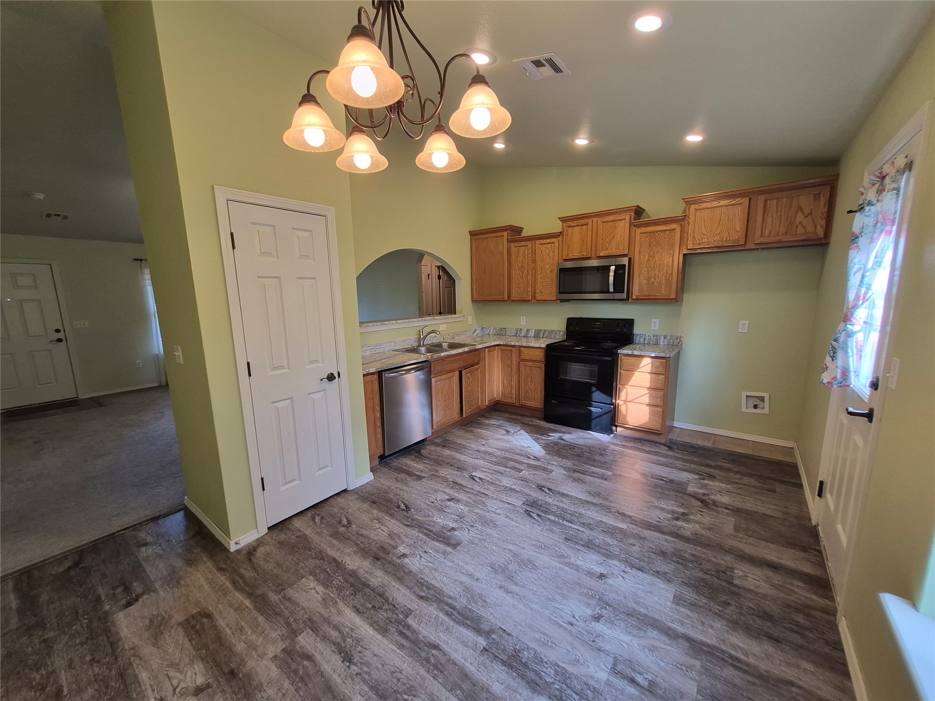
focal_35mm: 13
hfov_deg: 106.2
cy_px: 350
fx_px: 351
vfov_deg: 89.9
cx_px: 468
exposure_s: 1/60
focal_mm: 1.74
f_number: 2.2
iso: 64
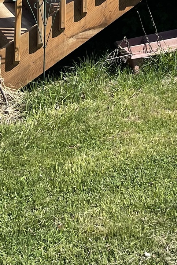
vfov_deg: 20.0
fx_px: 634
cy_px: -146
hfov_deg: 14.4
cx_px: 298
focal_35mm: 86
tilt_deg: +1.6
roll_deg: -2.7
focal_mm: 4.2
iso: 32
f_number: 1.6
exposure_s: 1/2132
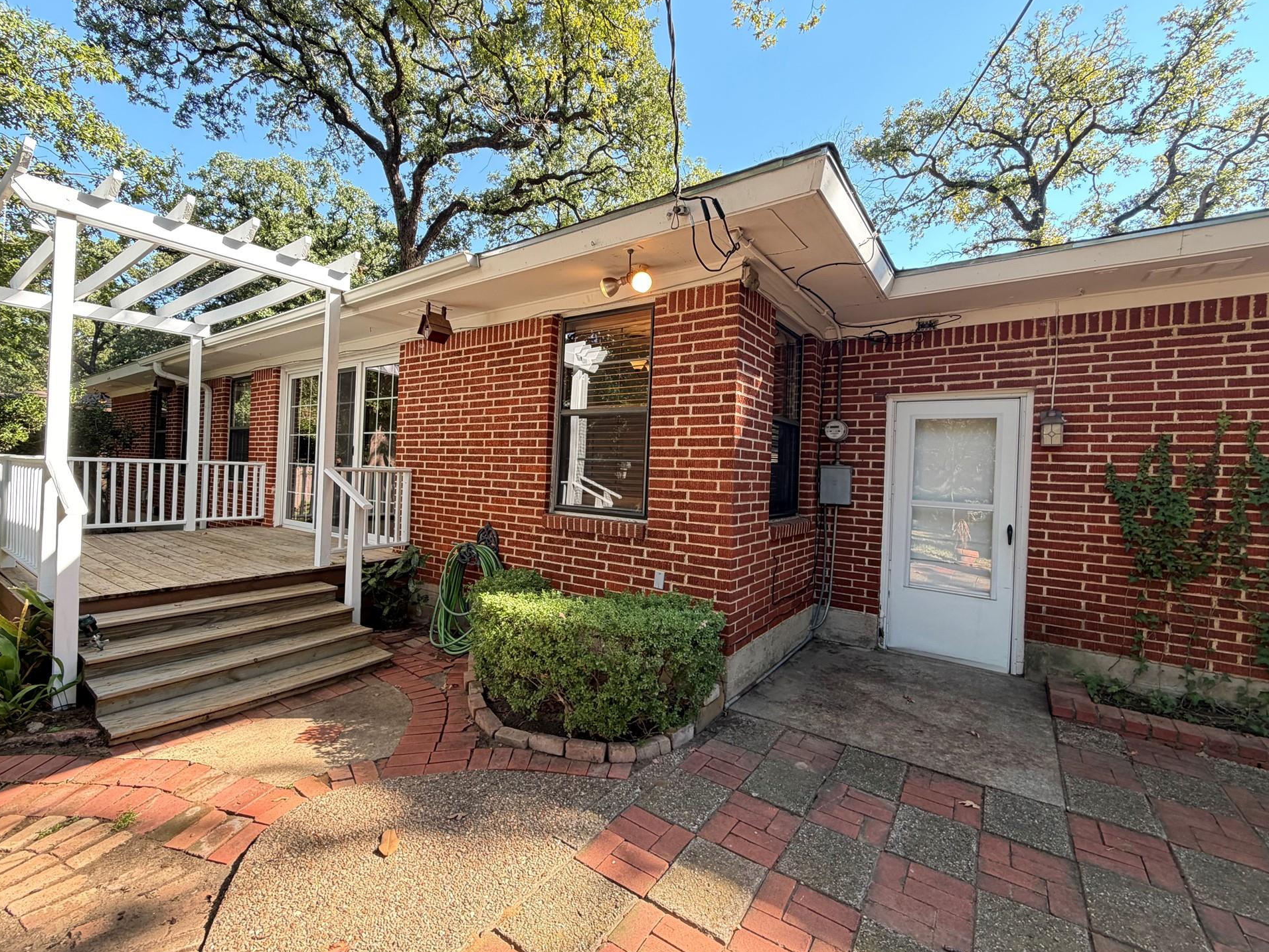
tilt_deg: +0.4
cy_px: 471
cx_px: 599
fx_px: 550
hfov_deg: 98.1
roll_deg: -1.9
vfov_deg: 81.8
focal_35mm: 15
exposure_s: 1/121
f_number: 2.2
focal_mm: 2.22
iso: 160
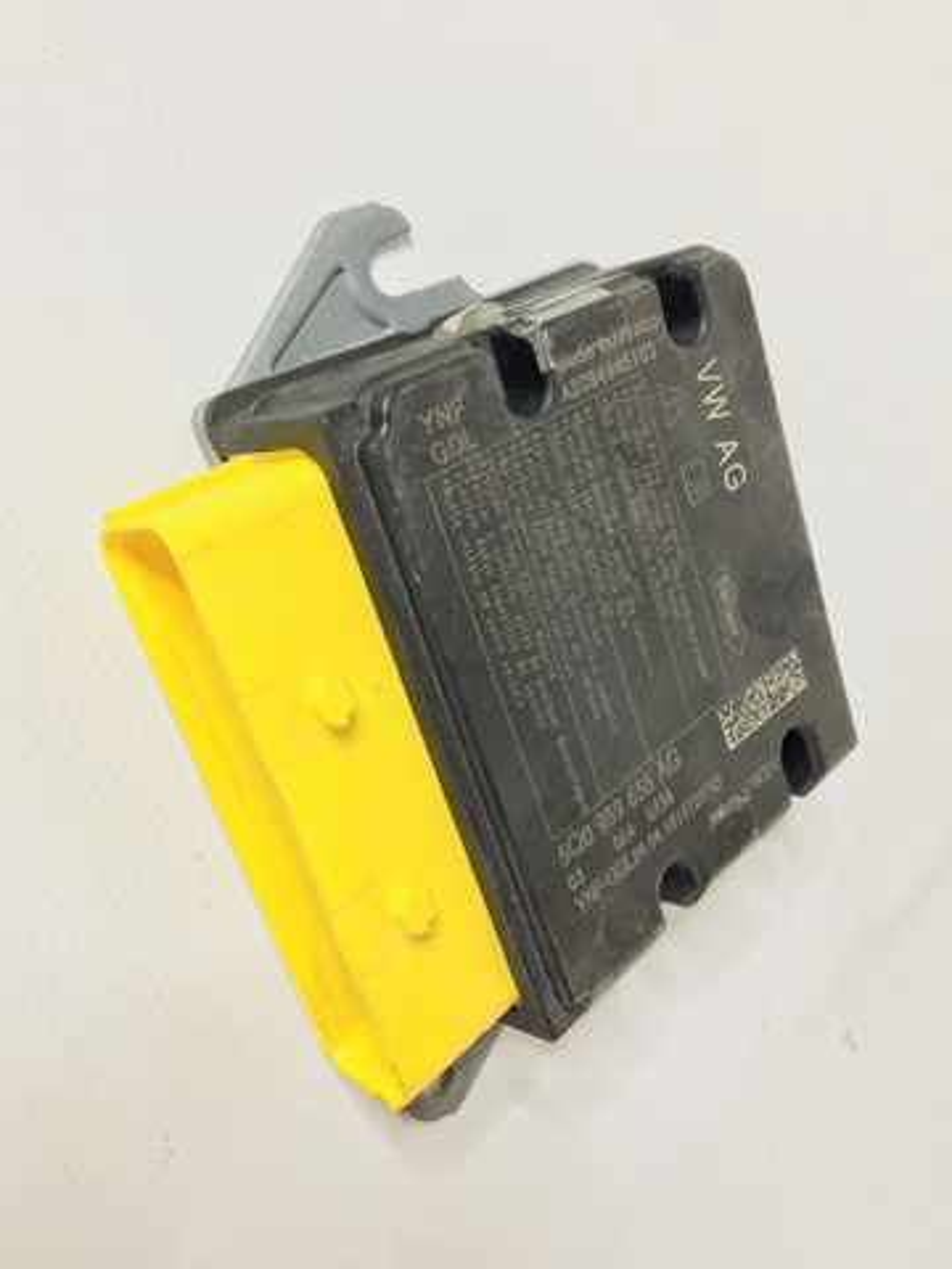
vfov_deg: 61.7
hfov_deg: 48.2
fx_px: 1063
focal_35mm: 29
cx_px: 476
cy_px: 634
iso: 80
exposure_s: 1/33
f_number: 2.2
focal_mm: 4.15
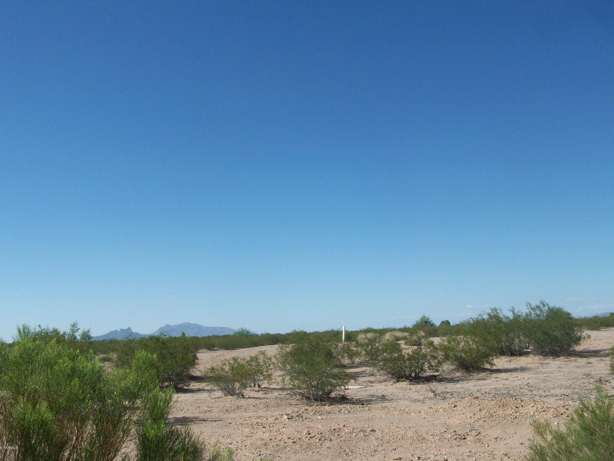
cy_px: 226
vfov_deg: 40.7
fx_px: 621
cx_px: 305
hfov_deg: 52.6
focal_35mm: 35
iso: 64
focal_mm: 5.7
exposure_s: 1/418
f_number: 5.5
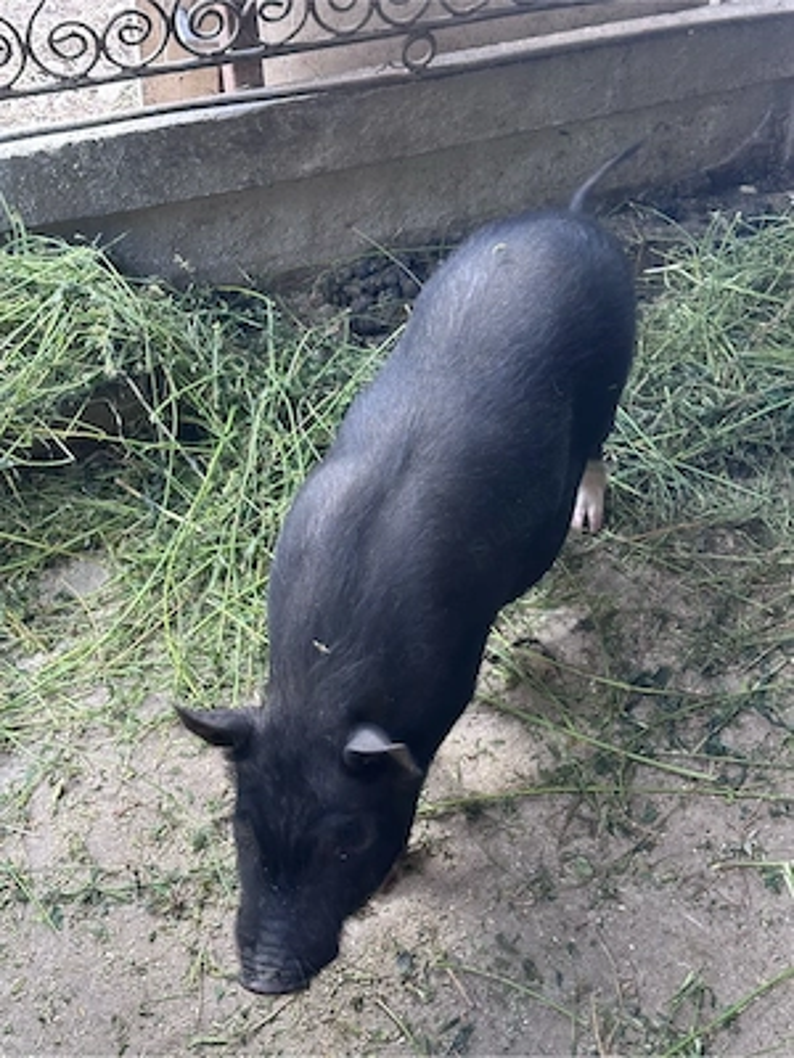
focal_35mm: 48
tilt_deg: -45.2
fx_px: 1468
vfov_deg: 39.7
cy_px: 529
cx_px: 397
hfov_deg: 30.3
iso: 160
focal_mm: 6.86
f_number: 1.78
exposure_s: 1/60
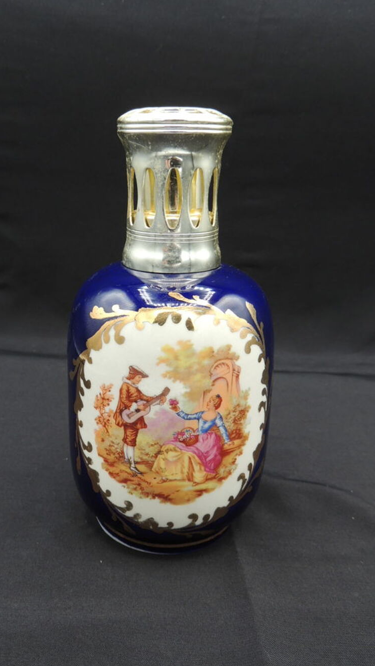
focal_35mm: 33
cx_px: 153
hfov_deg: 35.6
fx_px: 583
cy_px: 335
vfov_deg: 59.5
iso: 100
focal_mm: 5.3
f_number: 3.1
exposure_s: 1/60
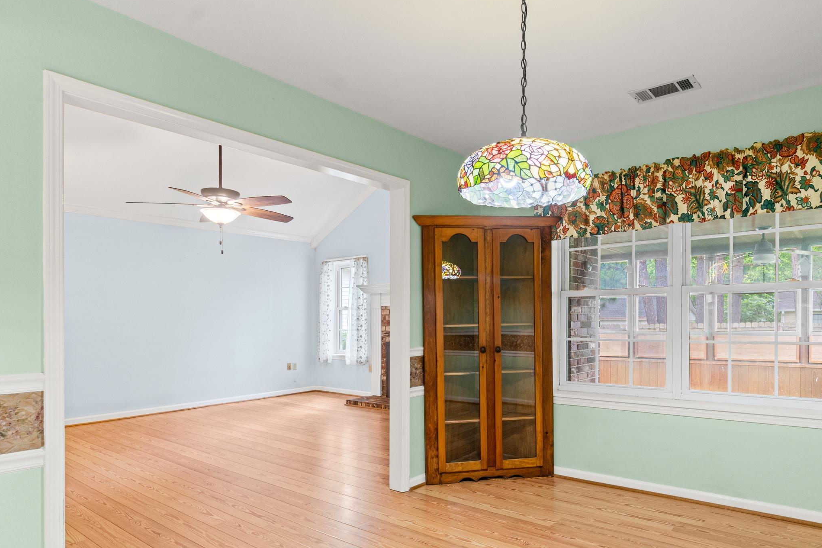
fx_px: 502
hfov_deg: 77.8
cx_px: 488
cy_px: 323
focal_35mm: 22
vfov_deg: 56.9
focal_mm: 12
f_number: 9
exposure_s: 1.3
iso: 250
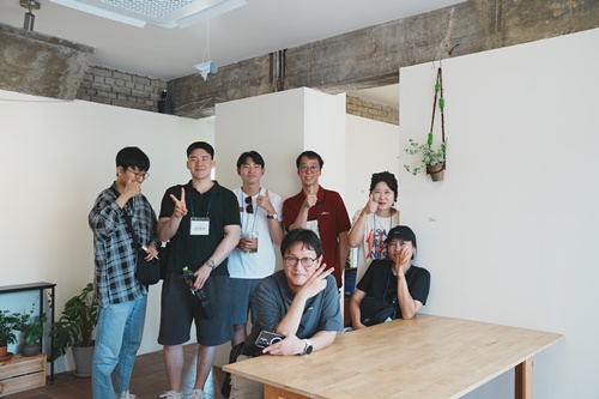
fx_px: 532
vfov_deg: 41.1
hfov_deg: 58.7
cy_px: 200
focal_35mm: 32
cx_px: 300
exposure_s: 1/125
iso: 1000
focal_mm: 32
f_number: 4
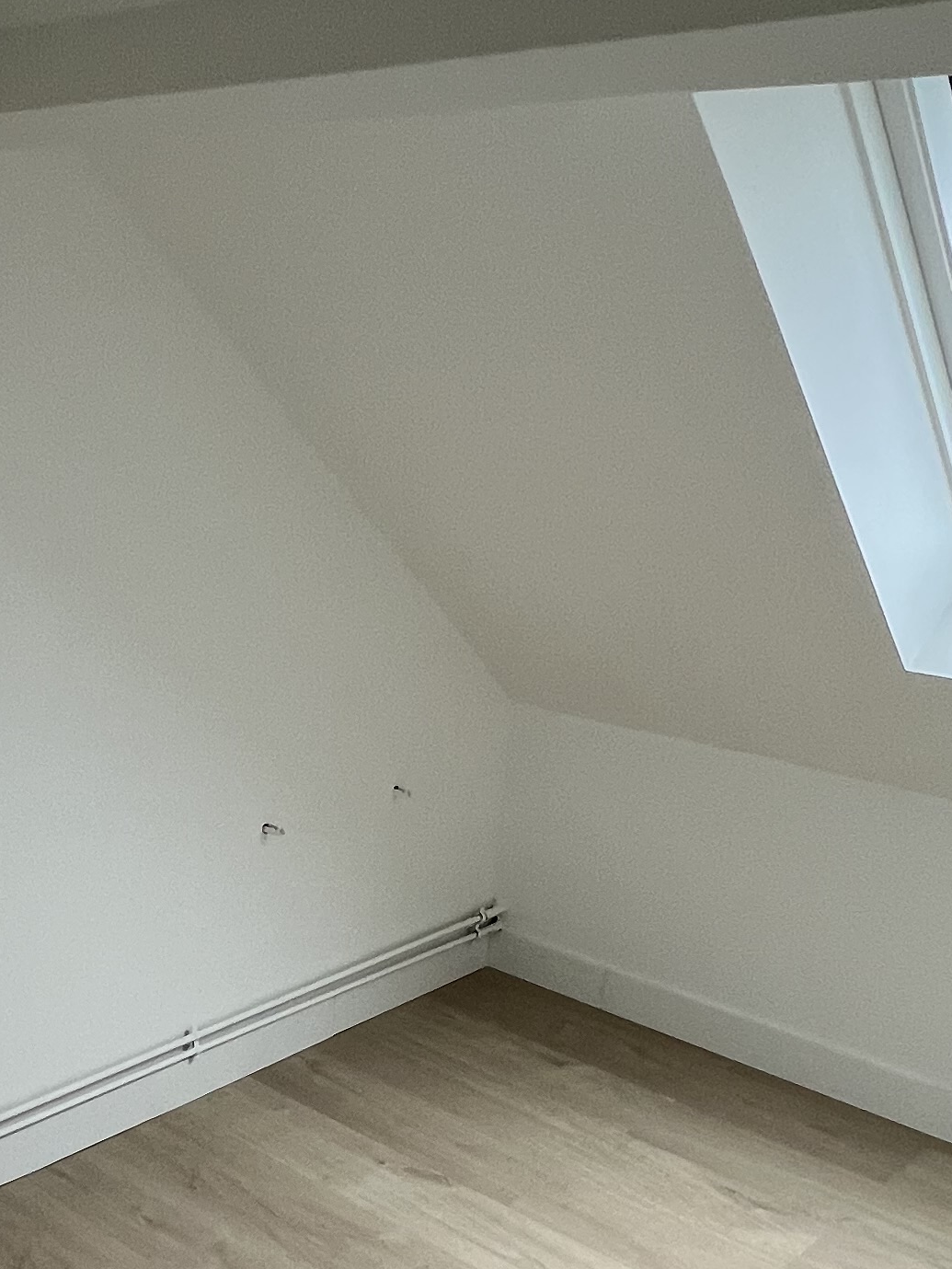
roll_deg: -0.5
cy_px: 990
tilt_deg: -24.7
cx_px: 235
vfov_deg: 46.7
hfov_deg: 36.8
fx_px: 1393
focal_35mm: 38
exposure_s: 1/50
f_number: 1.8
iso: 160
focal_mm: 1.57
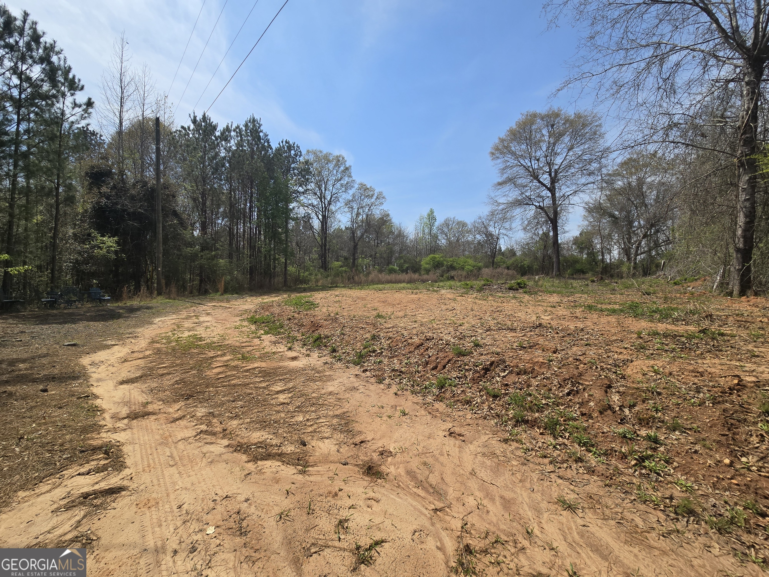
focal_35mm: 13
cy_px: 288
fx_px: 289
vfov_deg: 89.9
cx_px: 384
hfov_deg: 106.2
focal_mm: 2.2
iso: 50
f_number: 2.2
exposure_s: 1/2890
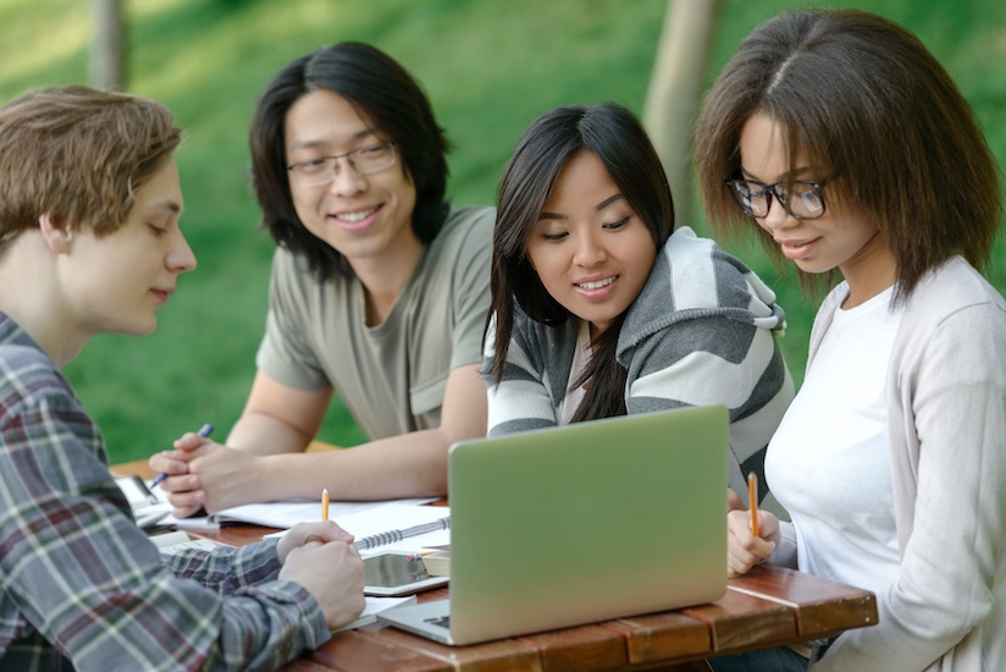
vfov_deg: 8.1
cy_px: 336
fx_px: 4752
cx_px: 503
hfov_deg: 12.1
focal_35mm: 170
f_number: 3.2
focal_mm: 170
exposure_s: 1/160
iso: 320
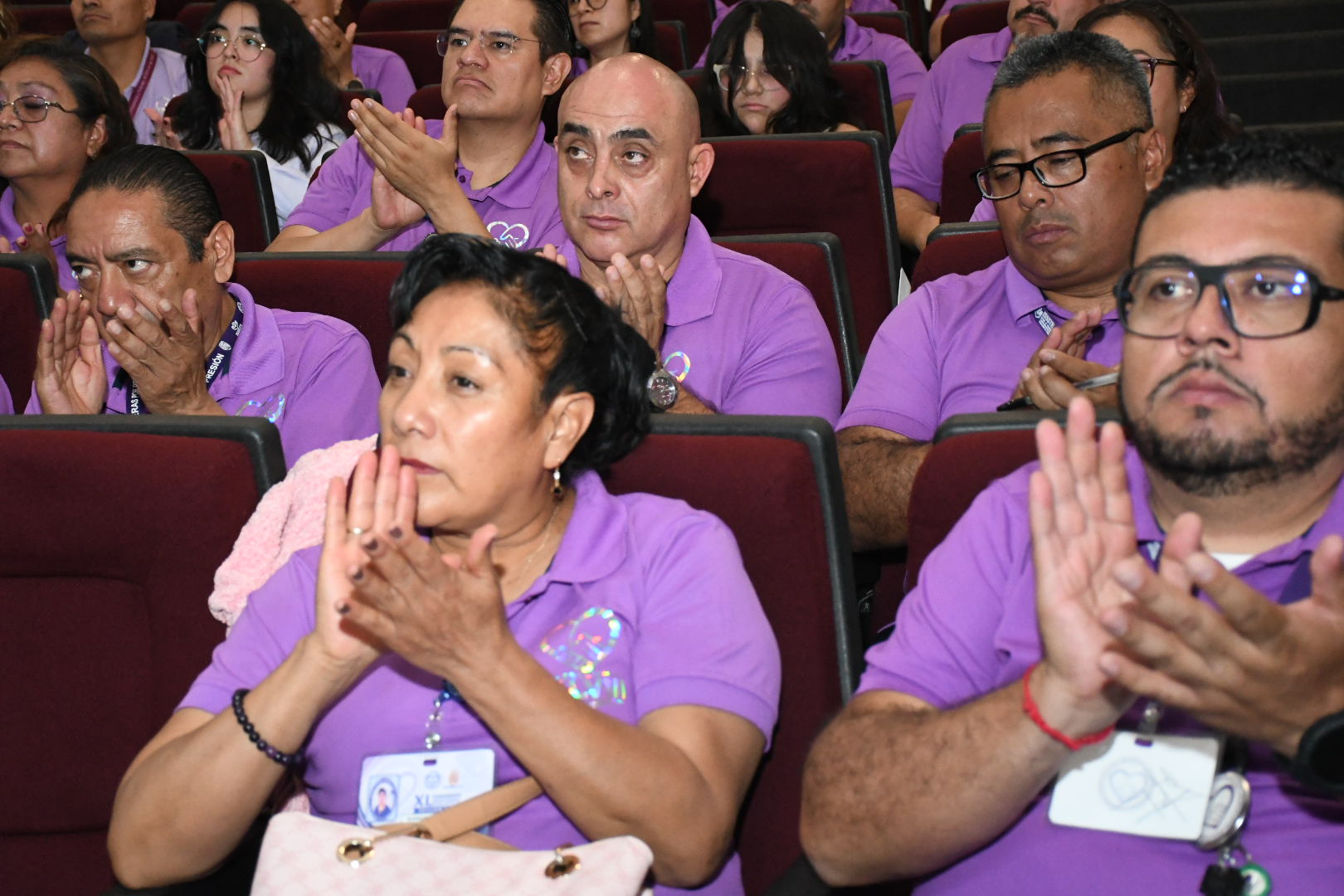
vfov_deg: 20.3
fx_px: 2501
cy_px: 448
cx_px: 672
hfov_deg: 30.1
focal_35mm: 67
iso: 5000
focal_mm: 45
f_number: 5.6
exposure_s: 1/125
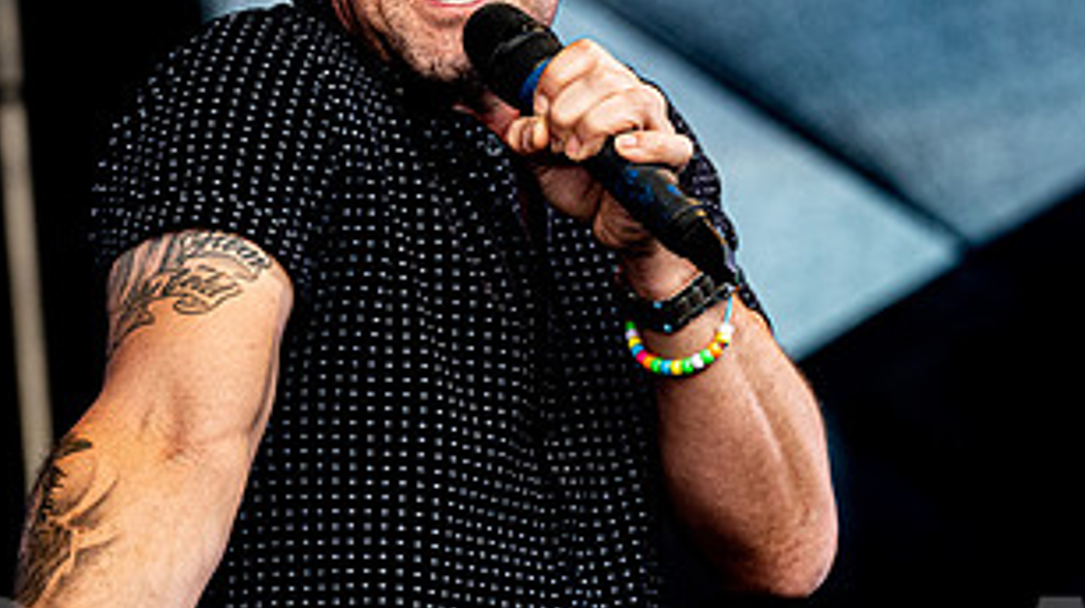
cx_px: 581
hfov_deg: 6.1
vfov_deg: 3.4
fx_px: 10232
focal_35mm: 356
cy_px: 246
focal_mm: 170
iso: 1100
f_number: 5
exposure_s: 1/500
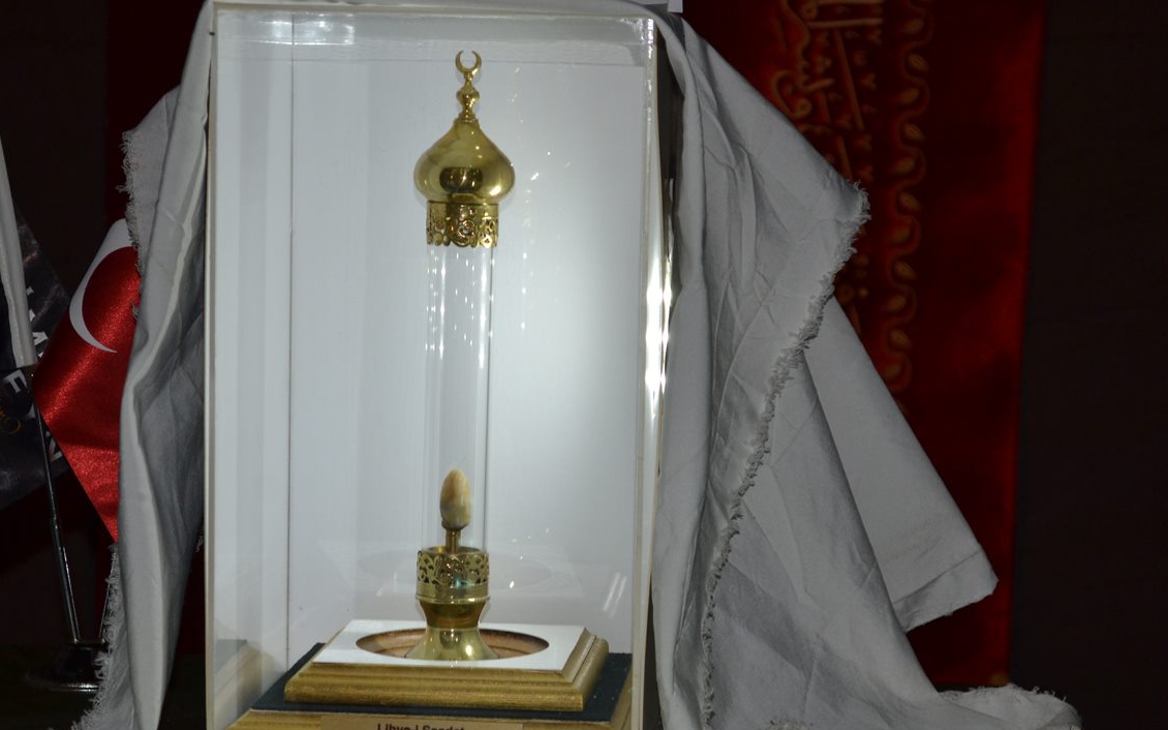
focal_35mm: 102
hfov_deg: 20.5
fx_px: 3234
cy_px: 412
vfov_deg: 12.9
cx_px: 567
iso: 400
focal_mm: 55
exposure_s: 1/60
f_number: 5.6
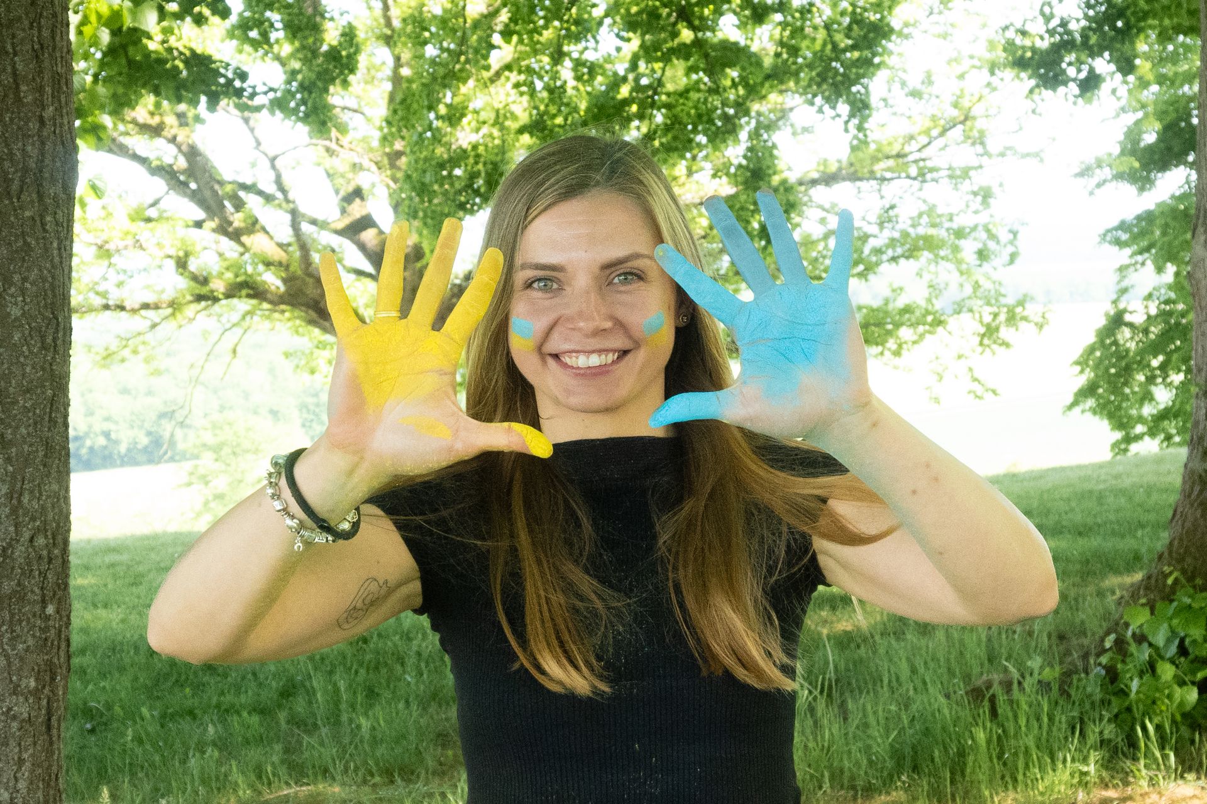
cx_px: 663
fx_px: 2651
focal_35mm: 79
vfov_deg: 17.3
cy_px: 364
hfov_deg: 25.6
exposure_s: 1/500
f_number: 6.3
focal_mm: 25
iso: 2000
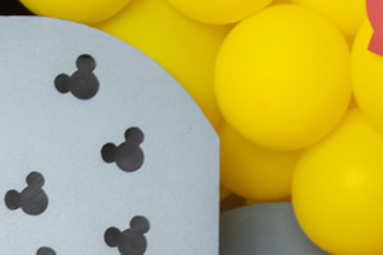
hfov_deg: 13.6
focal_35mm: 151
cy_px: 561
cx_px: 169
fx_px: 1606
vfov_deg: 8.5
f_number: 4.5
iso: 200
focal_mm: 34
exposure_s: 1/160
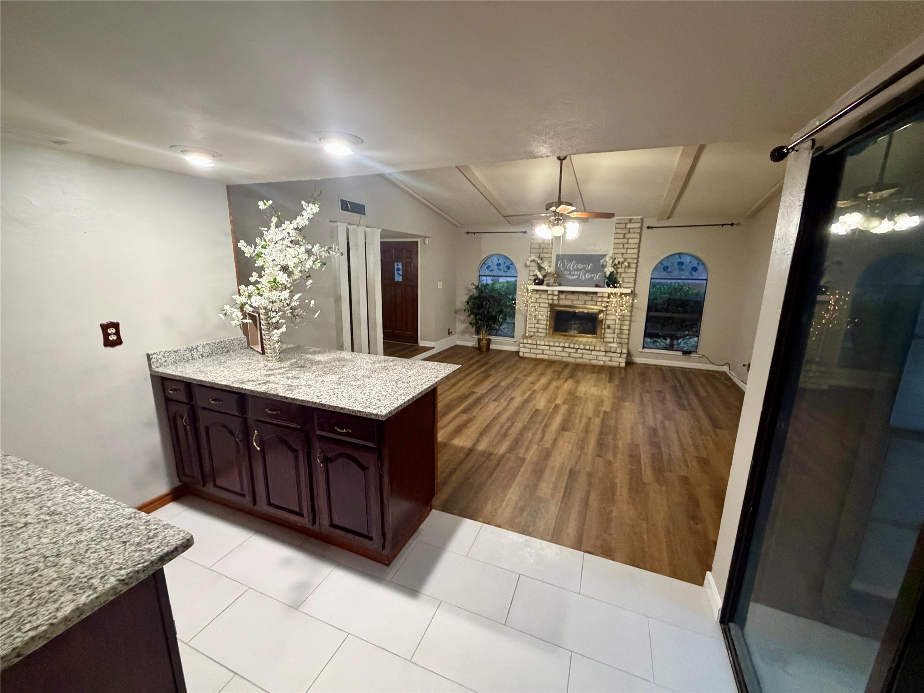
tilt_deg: -12.3
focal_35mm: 14
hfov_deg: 102.1
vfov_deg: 85.7
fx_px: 374
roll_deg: -0.6
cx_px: 462
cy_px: 346
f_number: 2.2
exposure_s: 1/60
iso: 640
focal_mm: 2.22
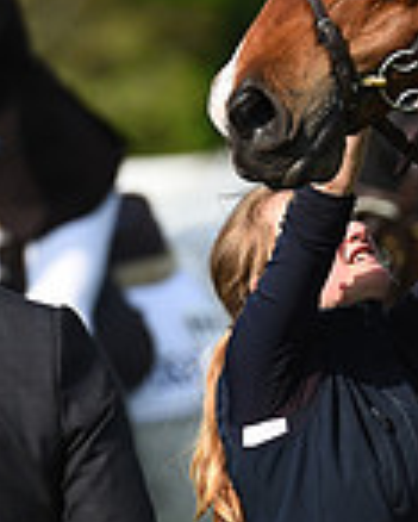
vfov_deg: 1.6
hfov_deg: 1.3
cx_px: 829
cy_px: -4
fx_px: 18939
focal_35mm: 1226
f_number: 6.3
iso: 400
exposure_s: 1/1250
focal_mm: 330
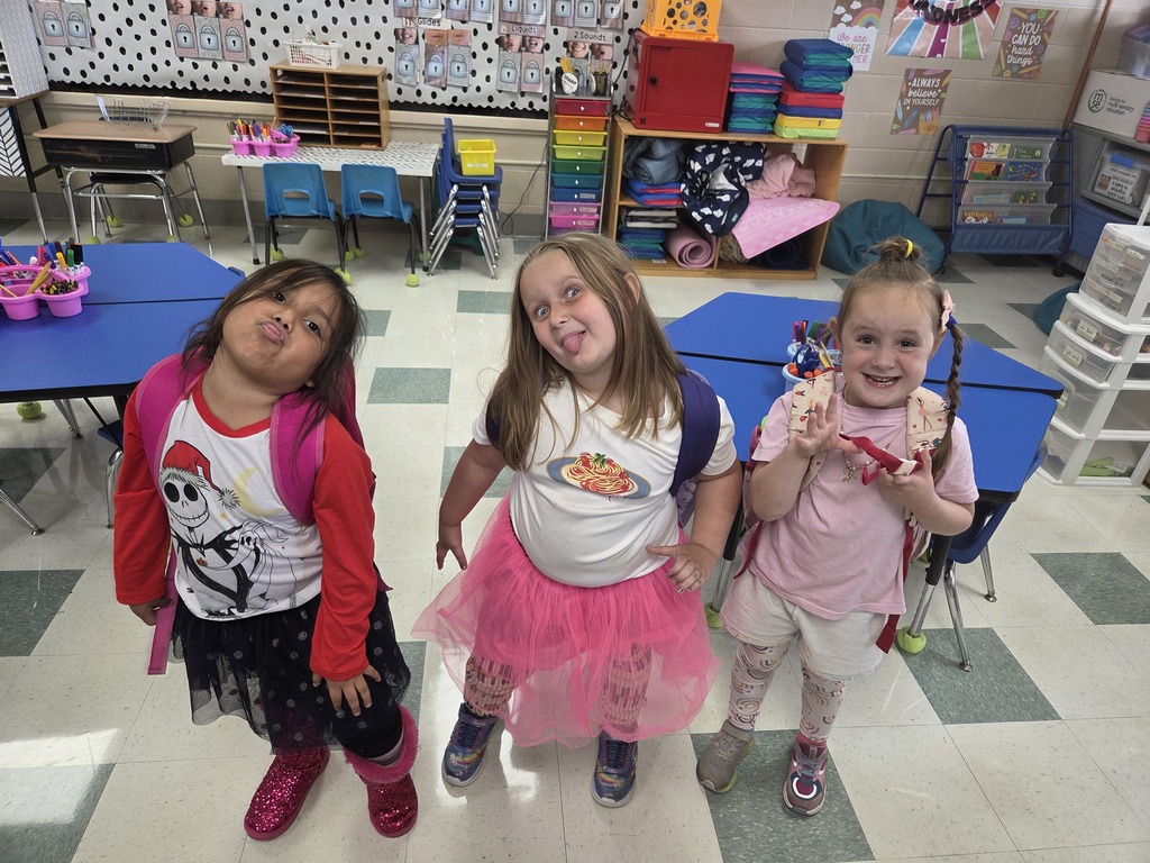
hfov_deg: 73.9
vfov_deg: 58.9
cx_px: 575
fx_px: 764
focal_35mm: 23
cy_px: 432
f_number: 1.8
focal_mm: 5.4
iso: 80
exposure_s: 1/60
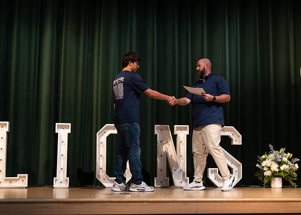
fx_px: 470
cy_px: 108
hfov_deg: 35.5
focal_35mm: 55
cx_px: 166
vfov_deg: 25.7
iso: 500
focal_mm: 50
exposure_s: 1/320
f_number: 1.2
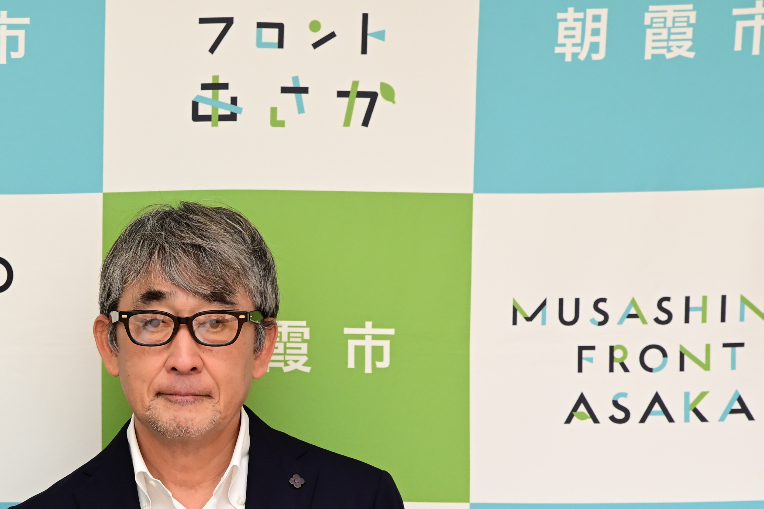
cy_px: 540
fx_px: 3034
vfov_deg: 9.5
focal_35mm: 143
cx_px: 31
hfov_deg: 14.2
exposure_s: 1/60
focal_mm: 67
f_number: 5.6
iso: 1250
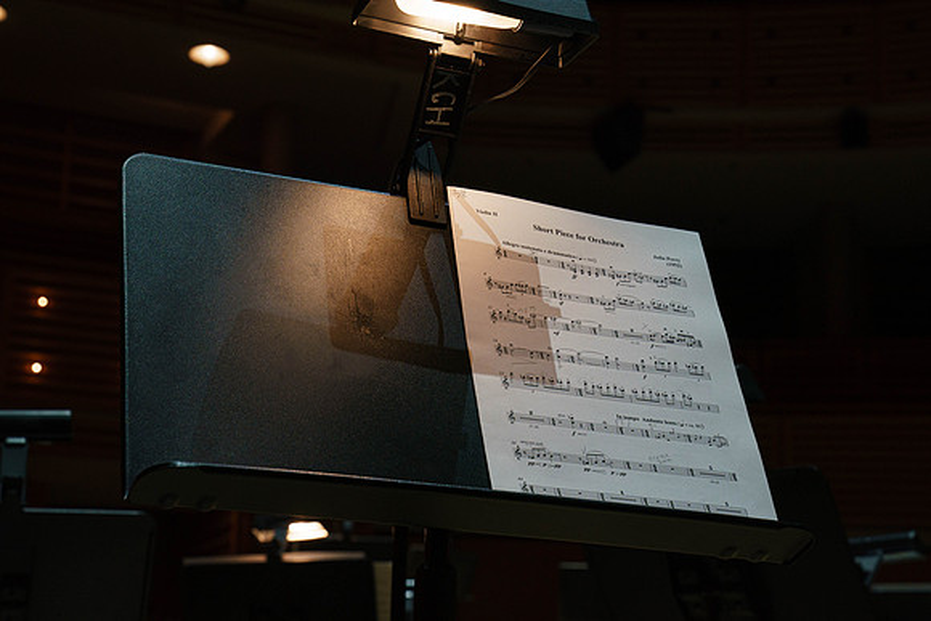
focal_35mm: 70
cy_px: 310
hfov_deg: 28.8
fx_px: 1811
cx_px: 466
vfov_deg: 19.5
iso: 2500
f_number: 9
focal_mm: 70
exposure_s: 1/200
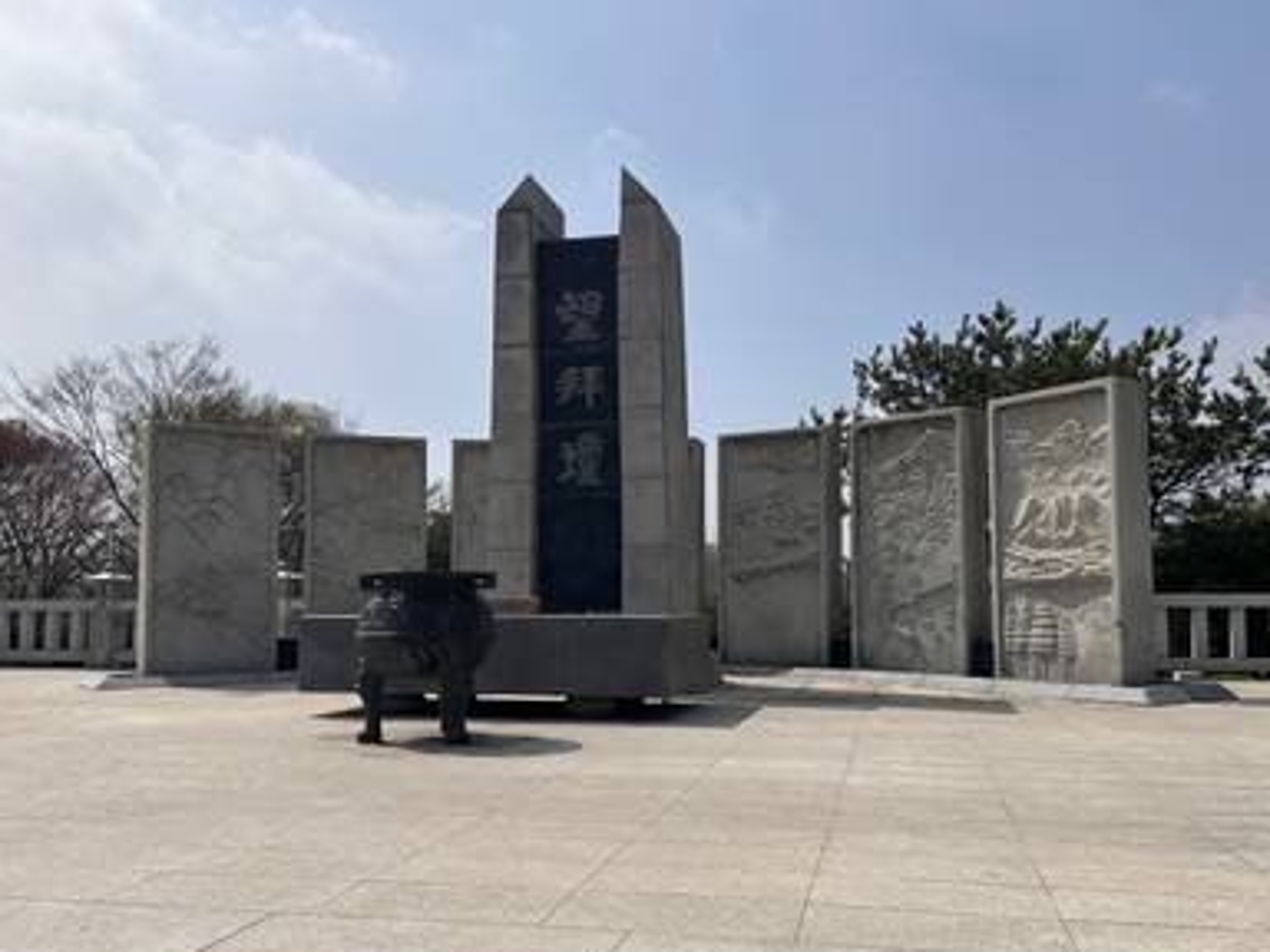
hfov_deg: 59.9
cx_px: 661
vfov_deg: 46.7
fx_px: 1101
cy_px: 539
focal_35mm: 30
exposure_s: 1/10753
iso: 80
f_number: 1.78
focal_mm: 6.86
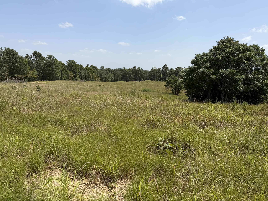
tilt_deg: -9.3
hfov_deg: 71.6
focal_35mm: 24
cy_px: 100
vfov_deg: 56.8
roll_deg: -2.9
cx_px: 134
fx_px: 186
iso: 80
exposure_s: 1/5319
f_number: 1.78
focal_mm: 6.76
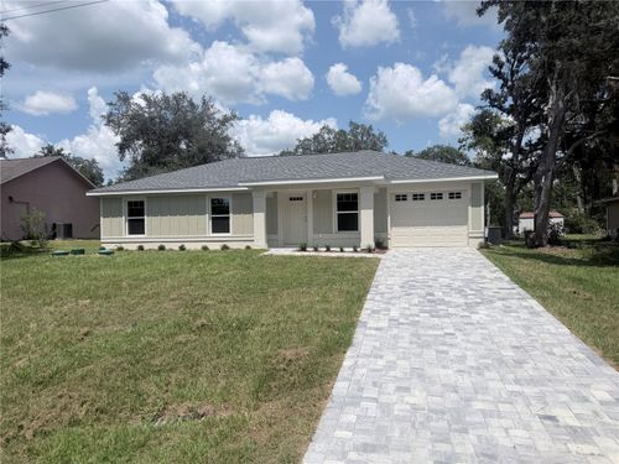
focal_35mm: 24
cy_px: 232
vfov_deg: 56.8
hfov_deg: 71.6
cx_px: 310
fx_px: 429
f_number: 1.78
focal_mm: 6.76
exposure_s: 1/8130
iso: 80
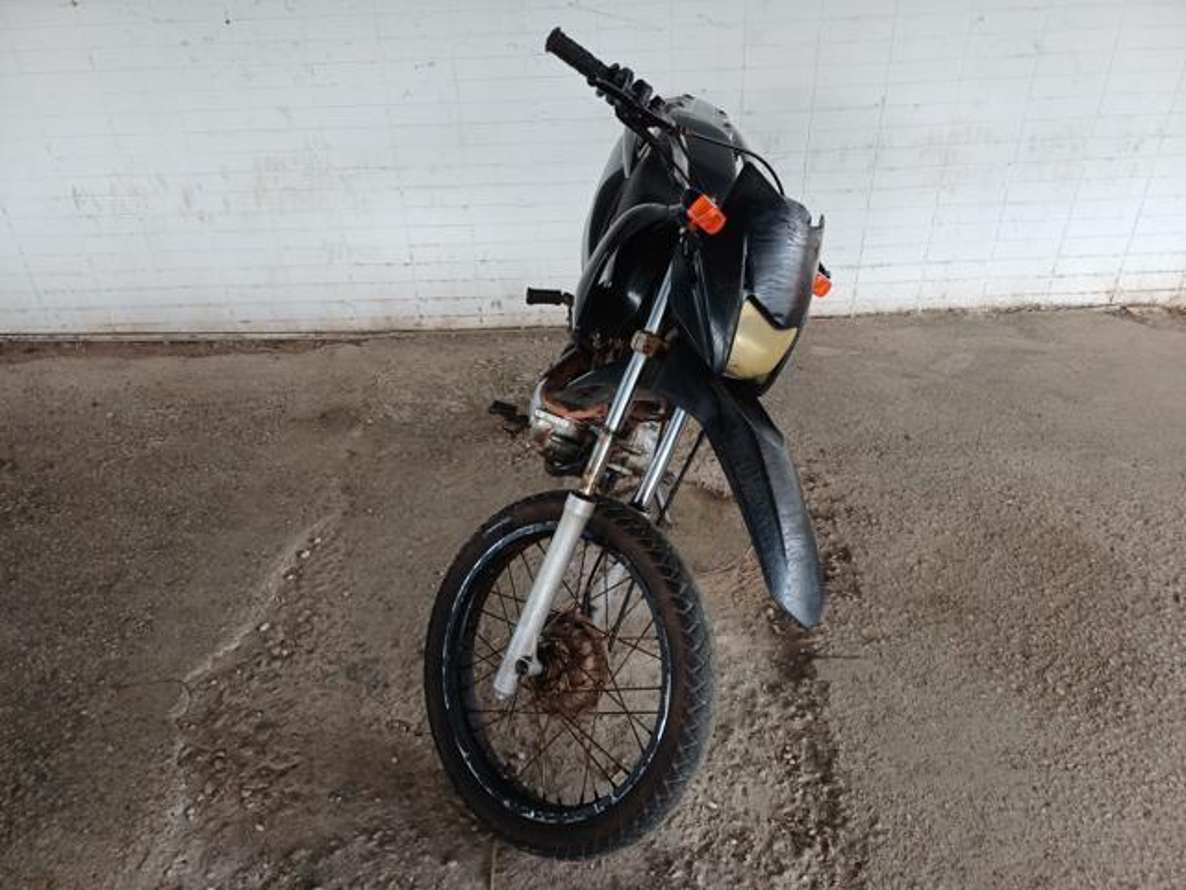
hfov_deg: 69.4
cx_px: 593
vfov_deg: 54.9
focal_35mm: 25
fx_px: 857
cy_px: 445
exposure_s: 1/60
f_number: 1.8
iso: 64
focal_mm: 4.65
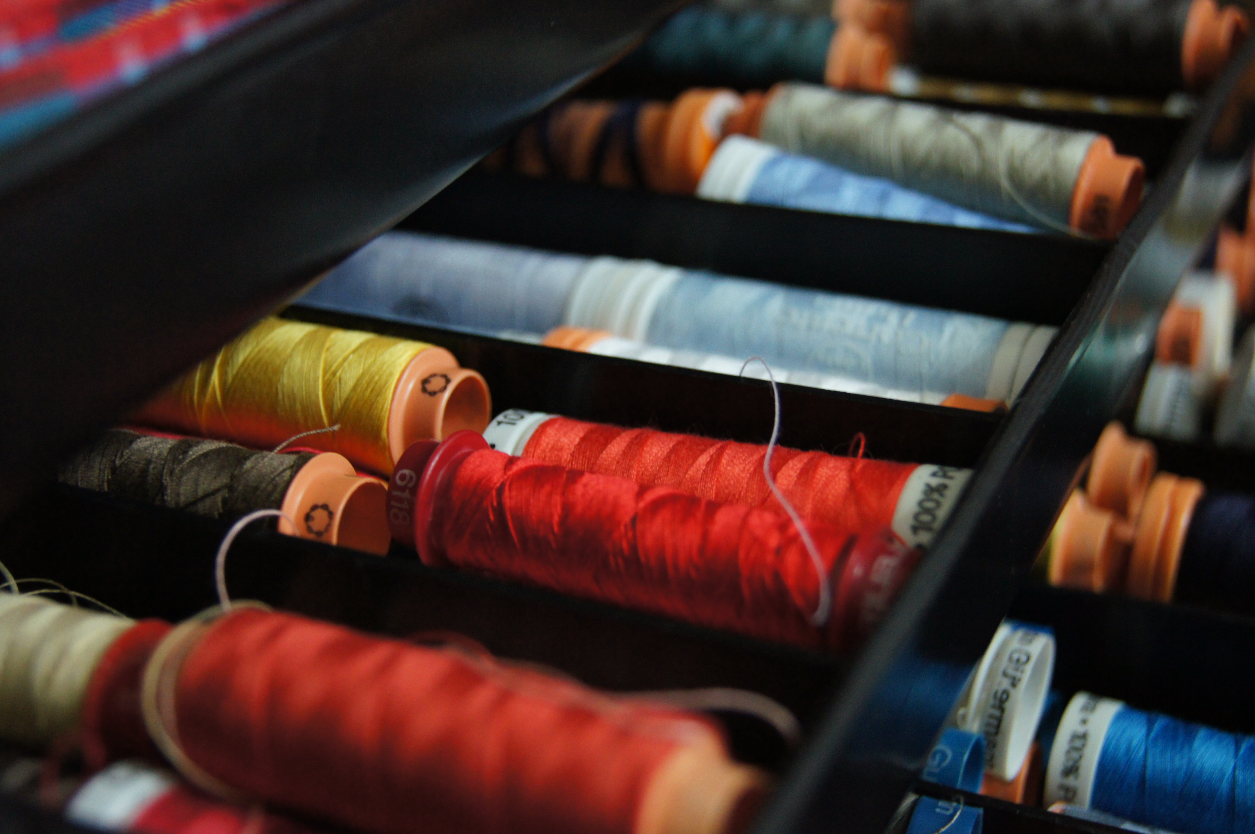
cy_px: 417
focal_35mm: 52
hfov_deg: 37.9
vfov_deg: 25.7
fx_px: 1828
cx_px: 628
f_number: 5
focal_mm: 35
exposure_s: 1/10
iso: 1600
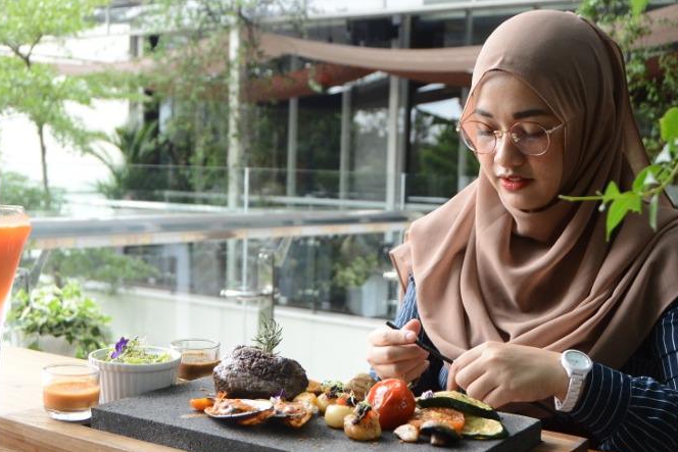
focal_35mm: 46
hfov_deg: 42.7
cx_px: 382
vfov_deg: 29.2
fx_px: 866
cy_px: 265
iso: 800
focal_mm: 22
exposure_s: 1/640
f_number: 4
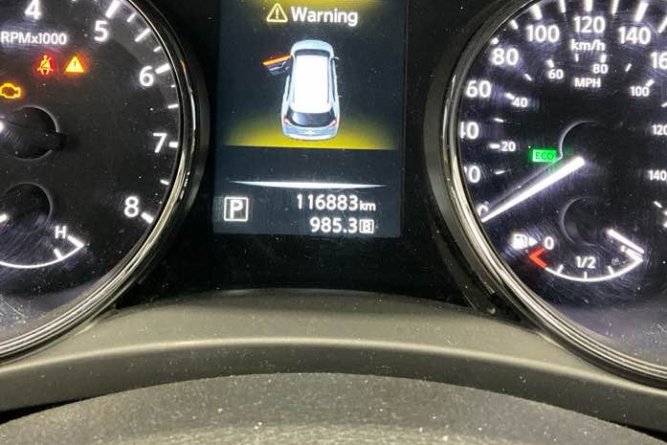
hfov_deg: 40.3
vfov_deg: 27.1
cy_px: 99
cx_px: 289
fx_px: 908
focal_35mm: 49
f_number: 1.8
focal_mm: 3
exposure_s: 1/28
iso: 500
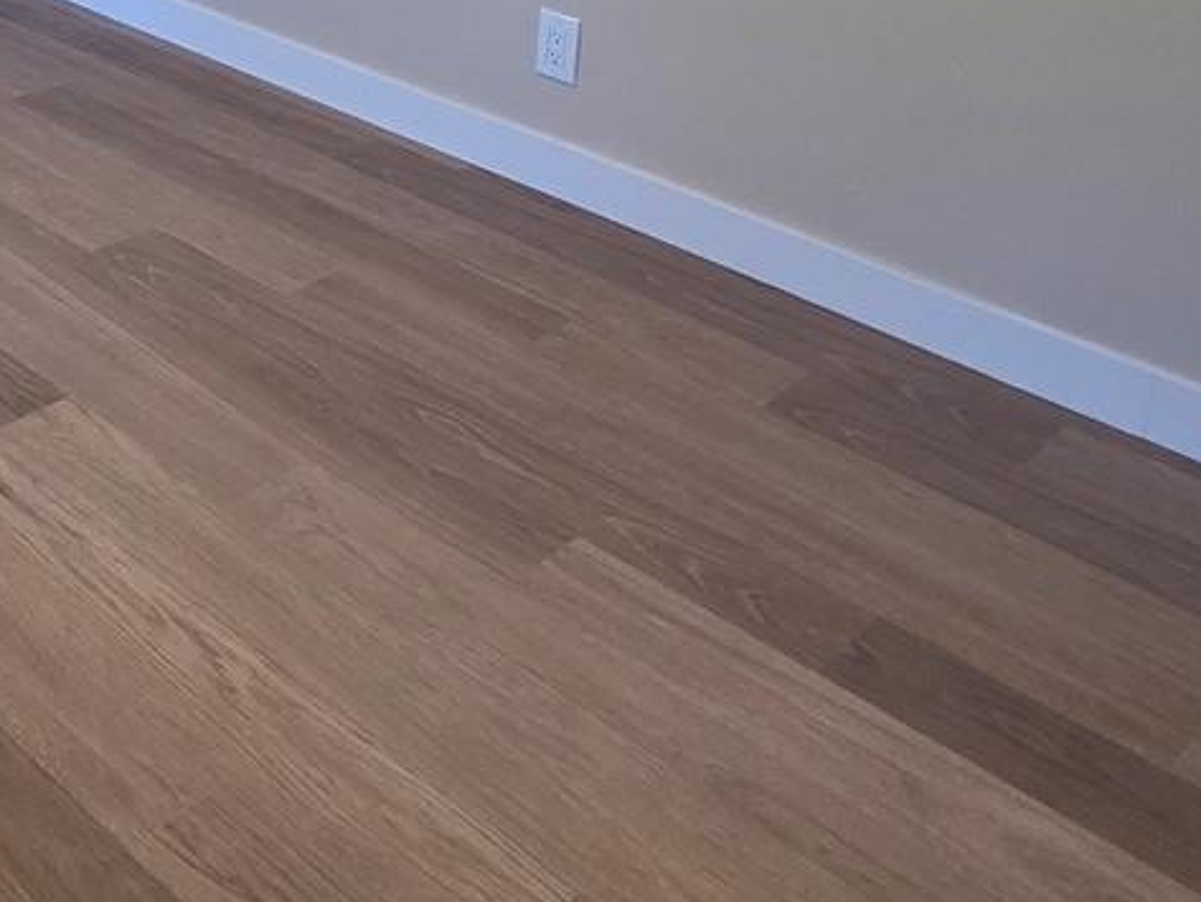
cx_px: -69
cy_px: -249
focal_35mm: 44
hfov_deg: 37.2
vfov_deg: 27.7
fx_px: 1527
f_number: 2.2
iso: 200
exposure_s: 1/120
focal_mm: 2.2
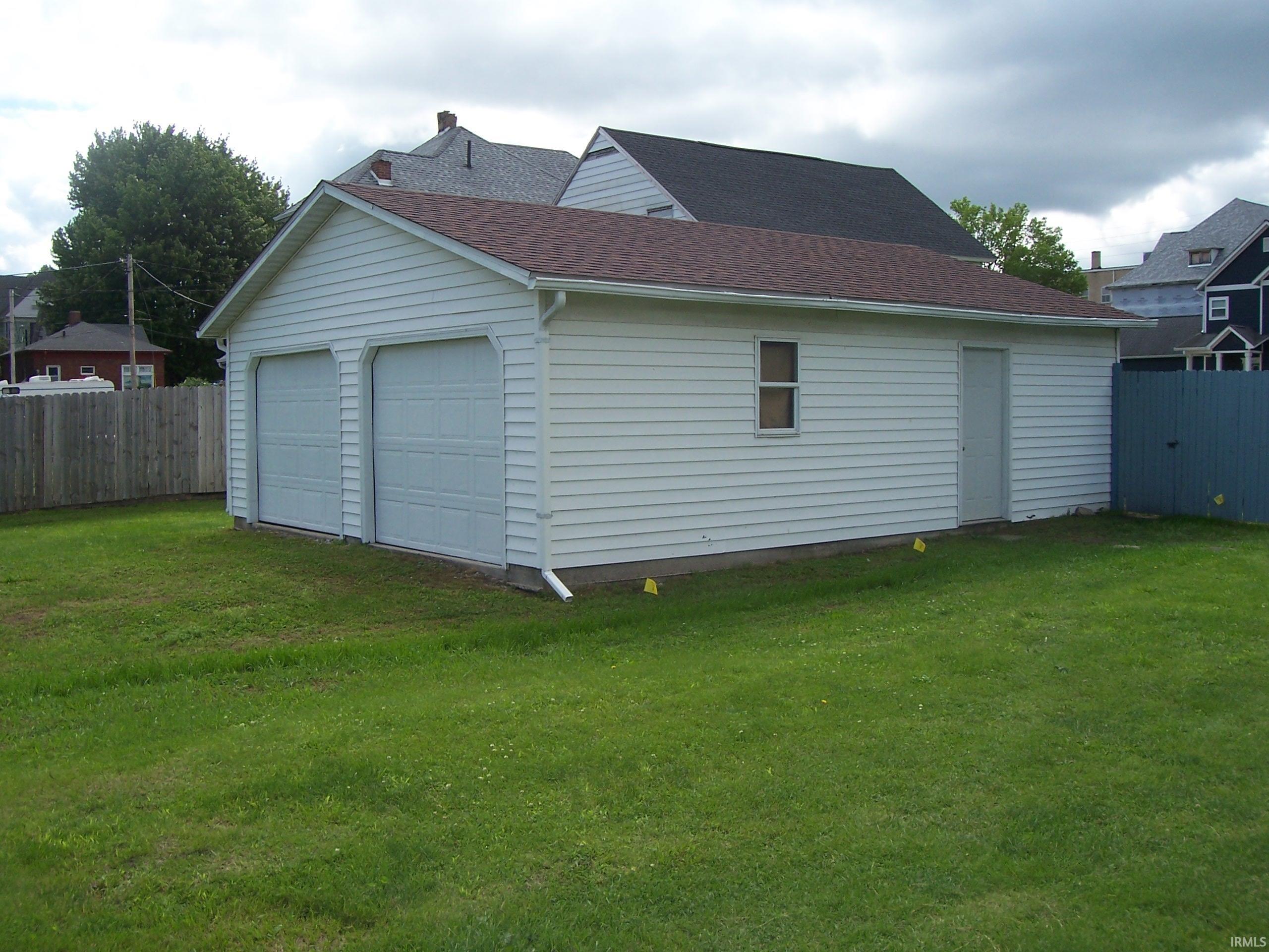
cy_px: 476
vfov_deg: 41.8
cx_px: 634
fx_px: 1246
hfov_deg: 54.0
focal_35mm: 34
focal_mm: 5.6
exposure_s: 1/350
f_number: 5.6
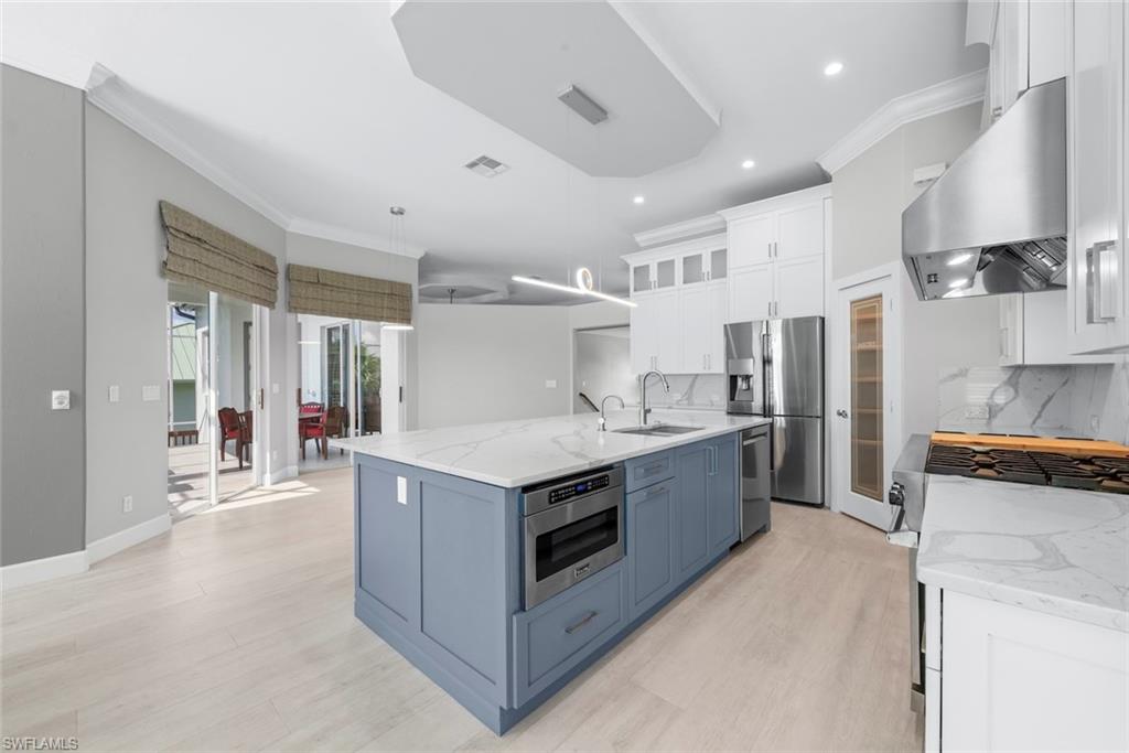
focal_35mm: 14
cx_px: 564
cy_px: 376
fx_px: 439
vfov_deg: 81.2
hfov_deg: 104.2
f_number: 11
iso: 400
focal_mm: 14
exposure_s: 1/5
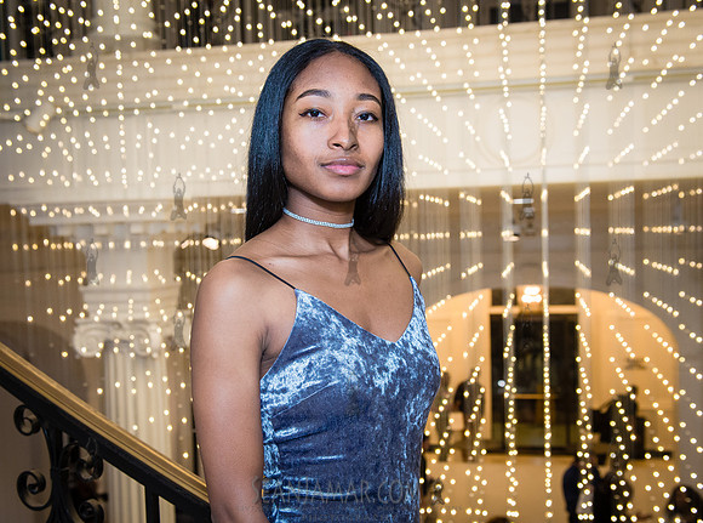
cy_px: 294
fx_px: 868
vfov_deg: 33.5
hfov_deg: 44.1
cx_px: 360
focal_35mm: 43
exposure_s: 1/200
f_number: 5
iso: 2500
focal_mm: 35
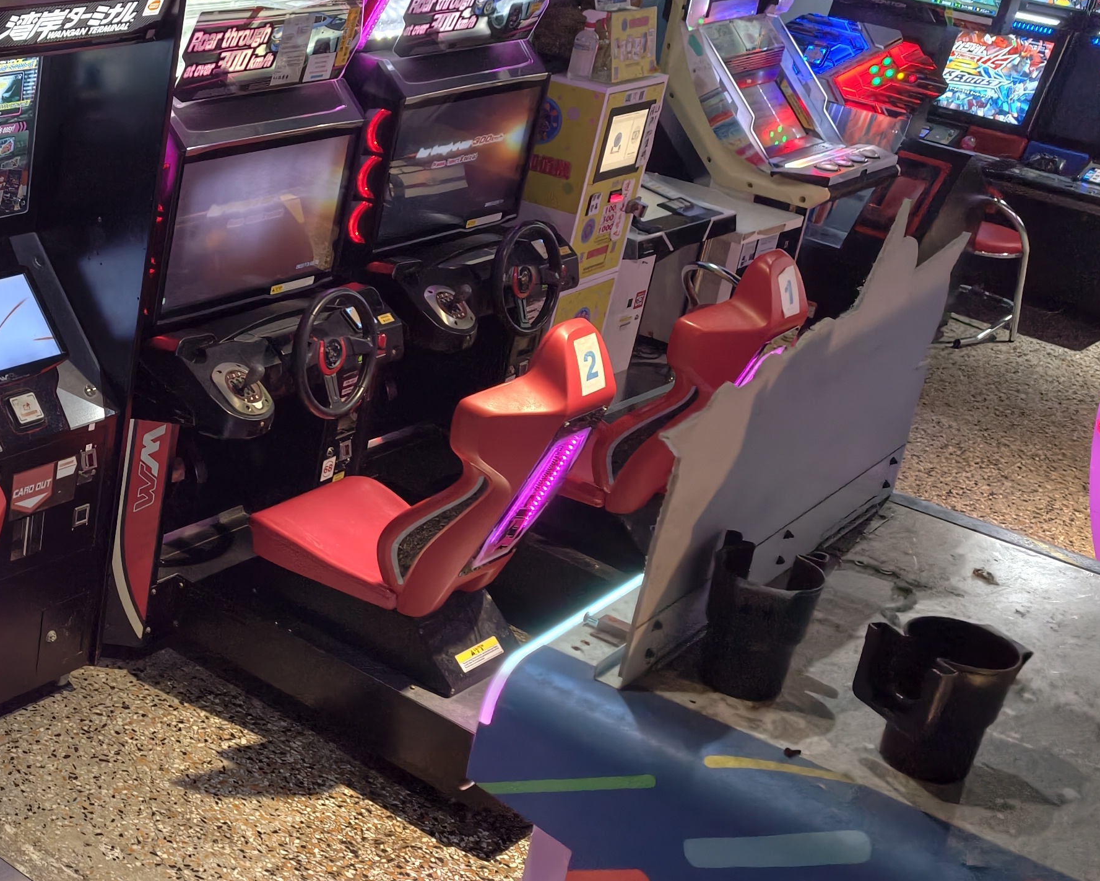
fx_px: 1758
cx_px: -72
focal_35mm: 54
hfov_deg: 31.3
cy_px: 434
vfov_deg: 28.1
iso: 241
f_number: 1.57
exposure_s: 1/120
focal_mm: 7
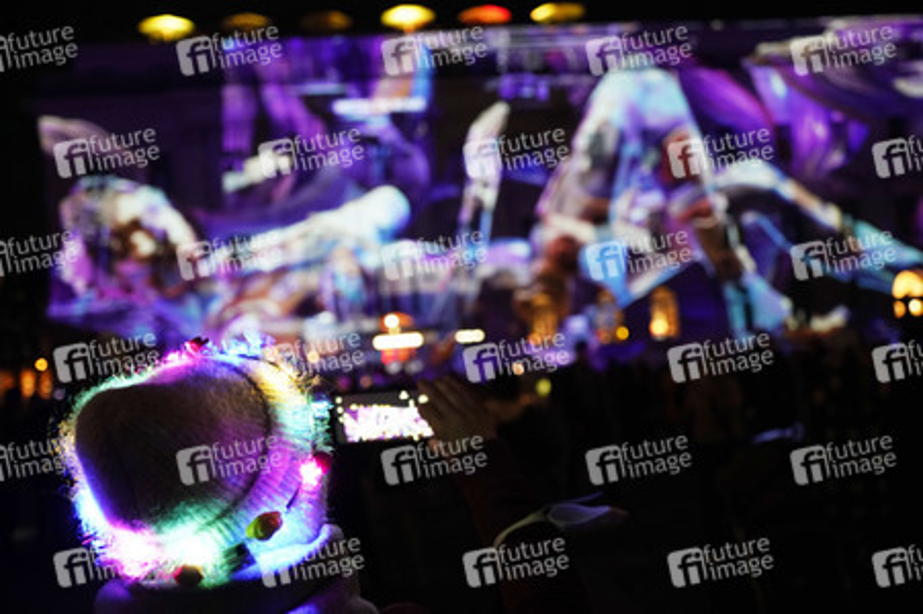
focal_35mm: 35
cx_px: 462
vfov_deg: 37.8
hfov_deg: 54.5
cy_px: 307
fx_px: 897
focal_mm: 35
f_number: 3.5
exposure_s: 1/13
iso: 1600
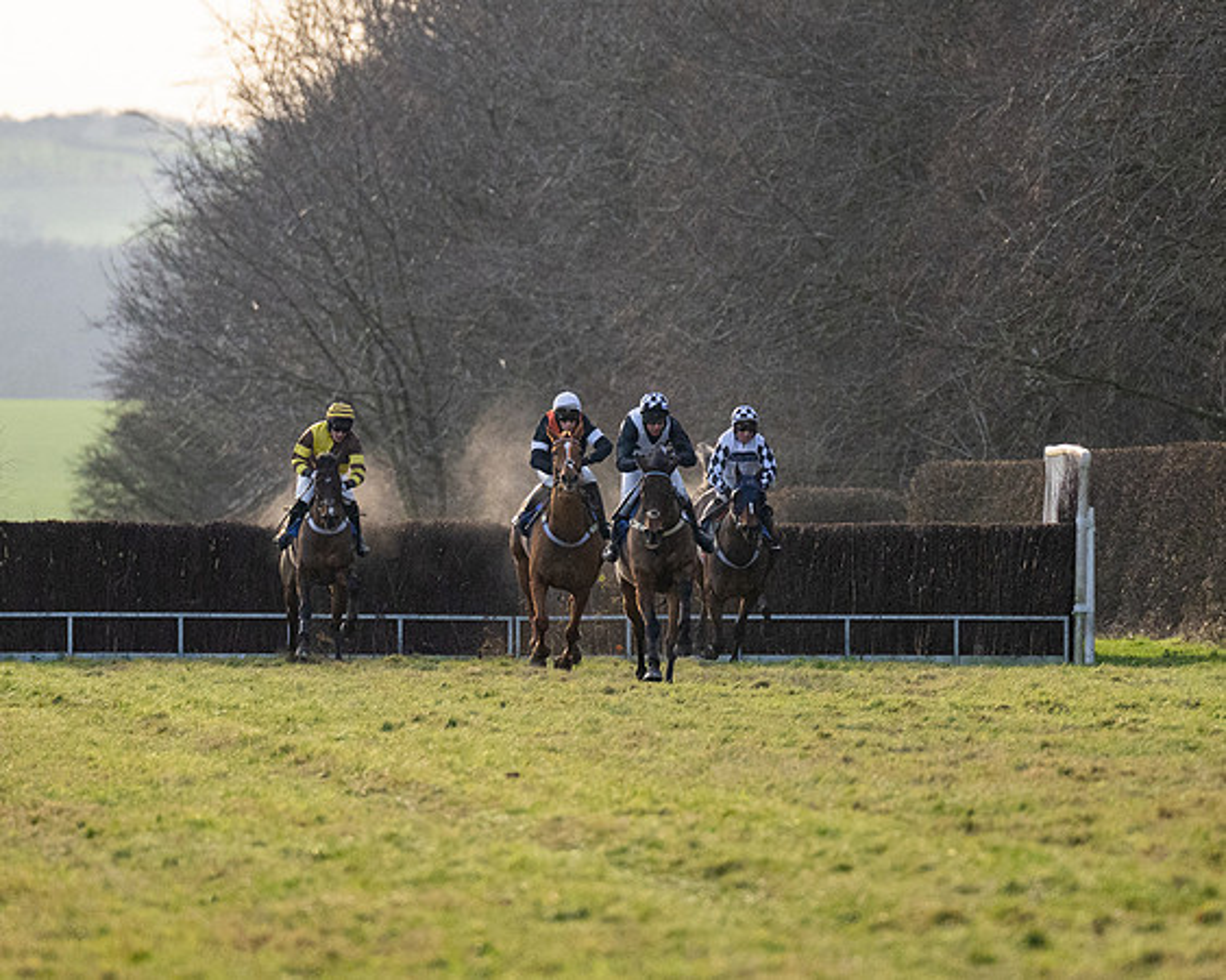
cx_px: 573
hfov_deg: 4.1
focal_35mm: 477
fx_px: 17316
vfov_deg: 3.2
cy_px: 404
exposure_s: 1/8000
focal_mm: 200
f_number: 2.8
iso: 800
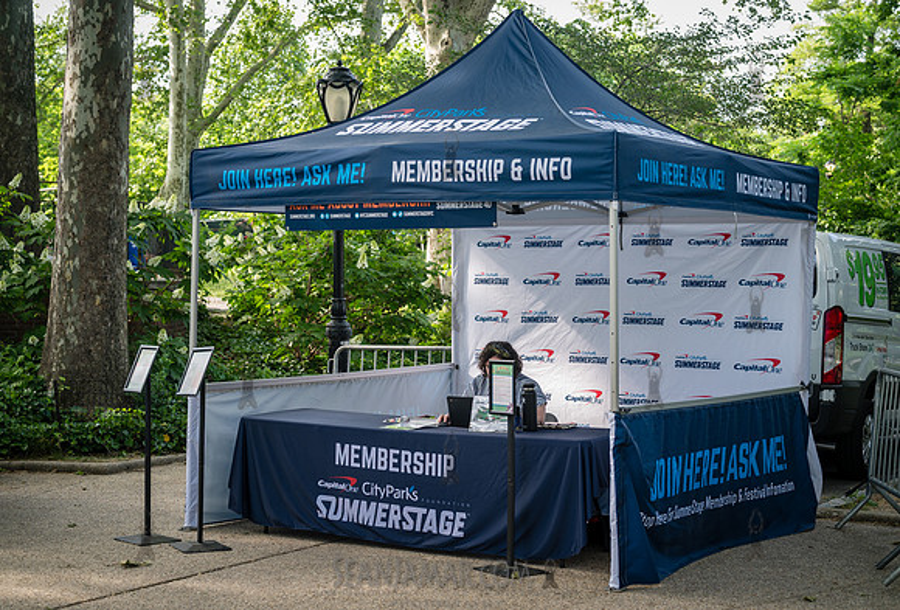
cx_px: 441
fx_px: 1428
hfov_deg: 35.0
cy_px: 305
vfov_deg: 24.1
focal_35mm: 57
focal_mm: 56
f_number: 3.5
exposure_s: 1/160
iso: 250
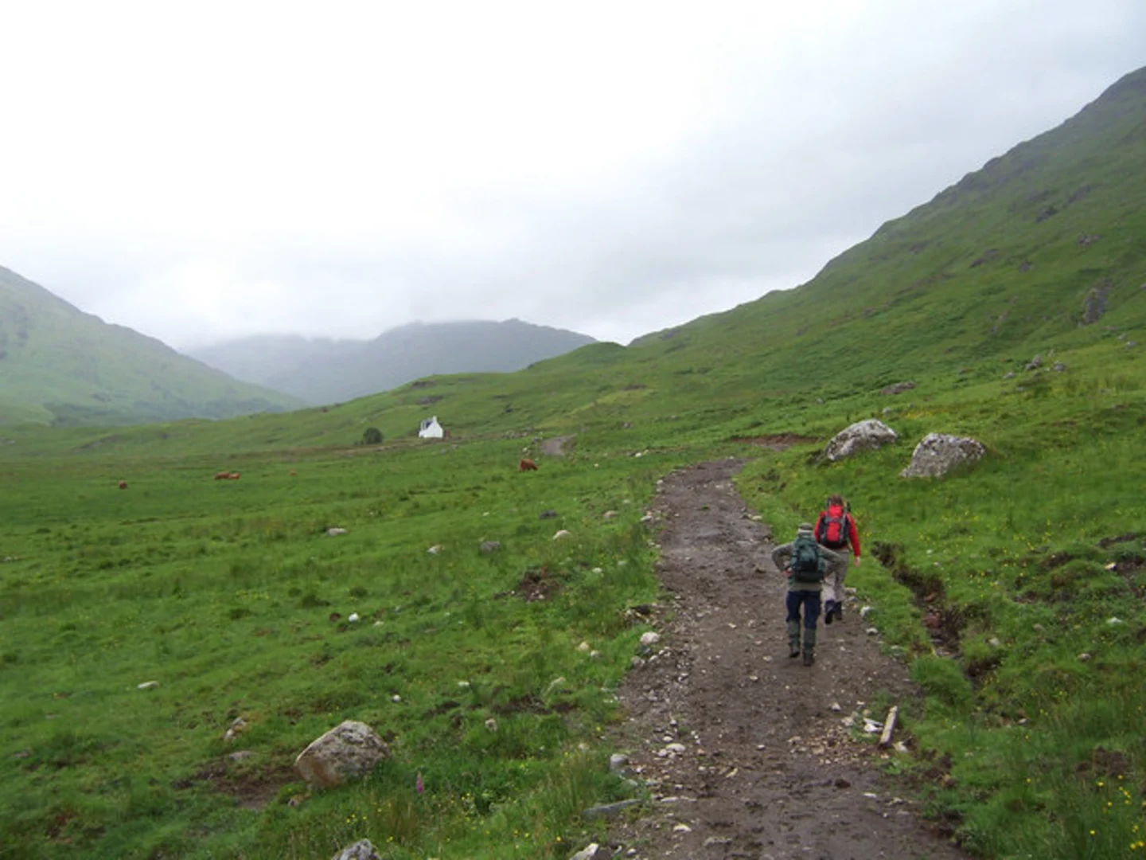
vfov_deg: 42.9
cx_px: 573
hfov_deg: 55.4
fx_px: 1093
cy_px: 430
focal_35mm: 33
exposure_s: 1/250
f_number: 3.4
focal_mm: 5.5
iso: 80
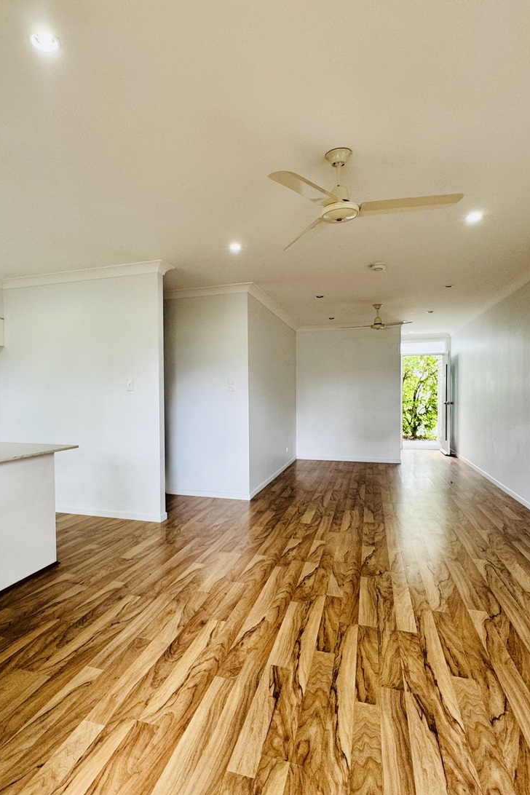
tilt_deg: -1.3
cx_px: 217
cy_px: 409
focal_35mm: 20
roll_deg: +1.3
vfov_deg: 84.0
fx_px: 442
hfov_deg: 61.5
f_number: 2.2
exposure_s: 1/99
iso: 125
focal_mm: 2.22
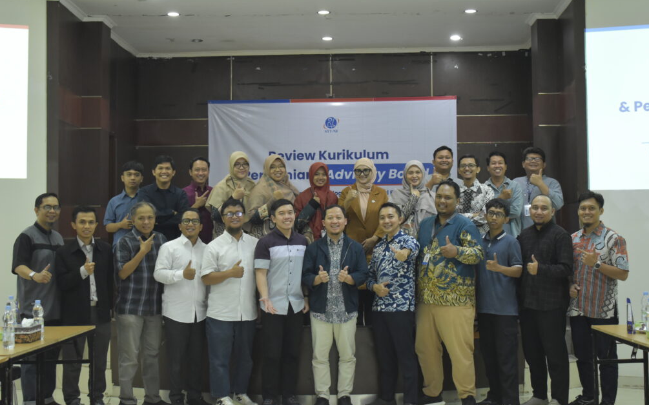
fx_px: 964
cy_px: 191
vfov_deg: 23.7
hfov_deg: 37.2
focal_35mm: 55
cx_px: 325
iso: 2000
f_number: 4.5
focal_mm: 35
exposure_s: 1/60
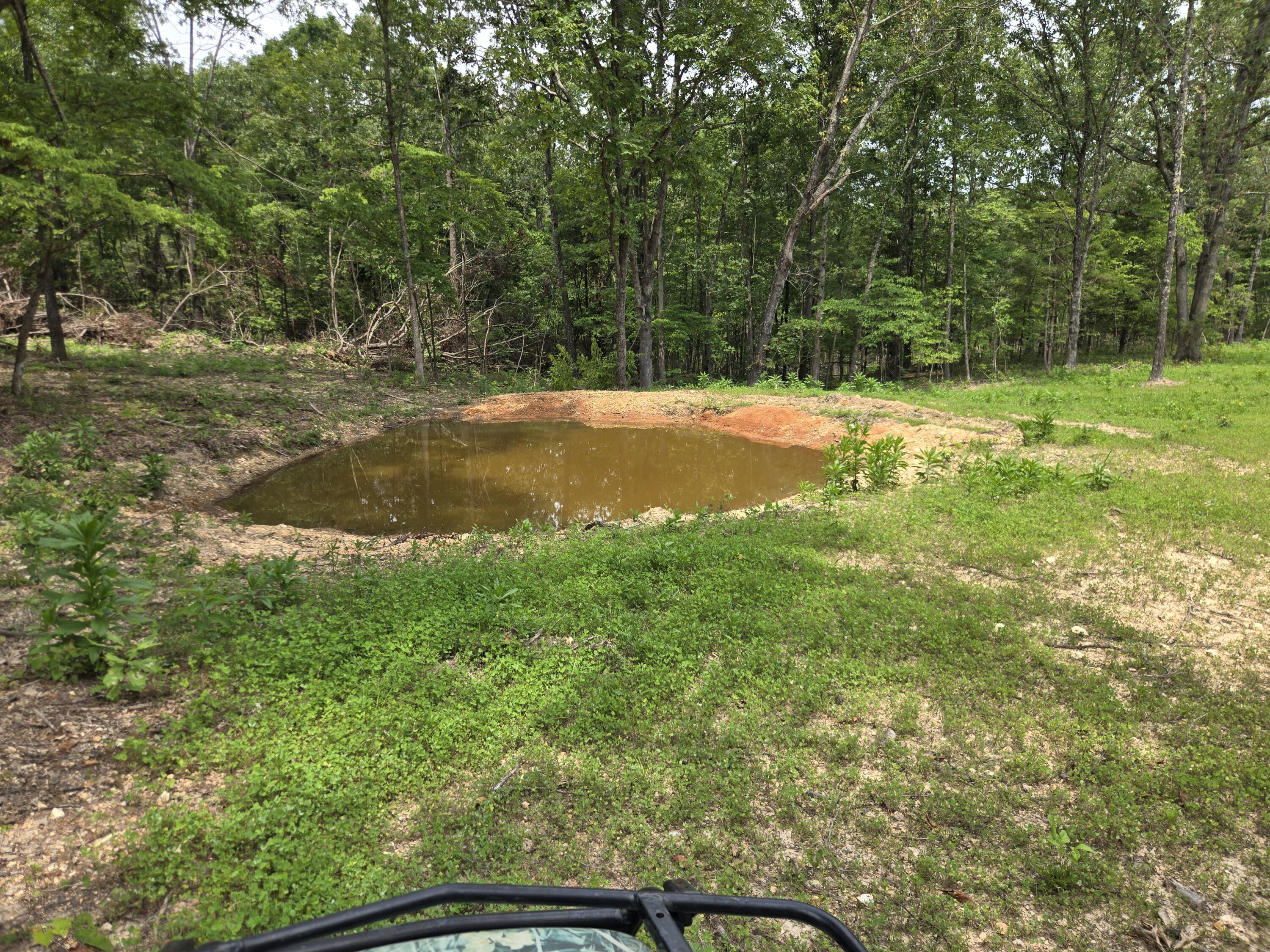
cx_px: 635
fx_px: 844
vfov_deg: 58.9
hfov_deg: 73.9
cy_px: 476
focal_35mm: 23
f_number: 1.8
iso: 25
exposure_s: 1/705
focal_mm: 5.4
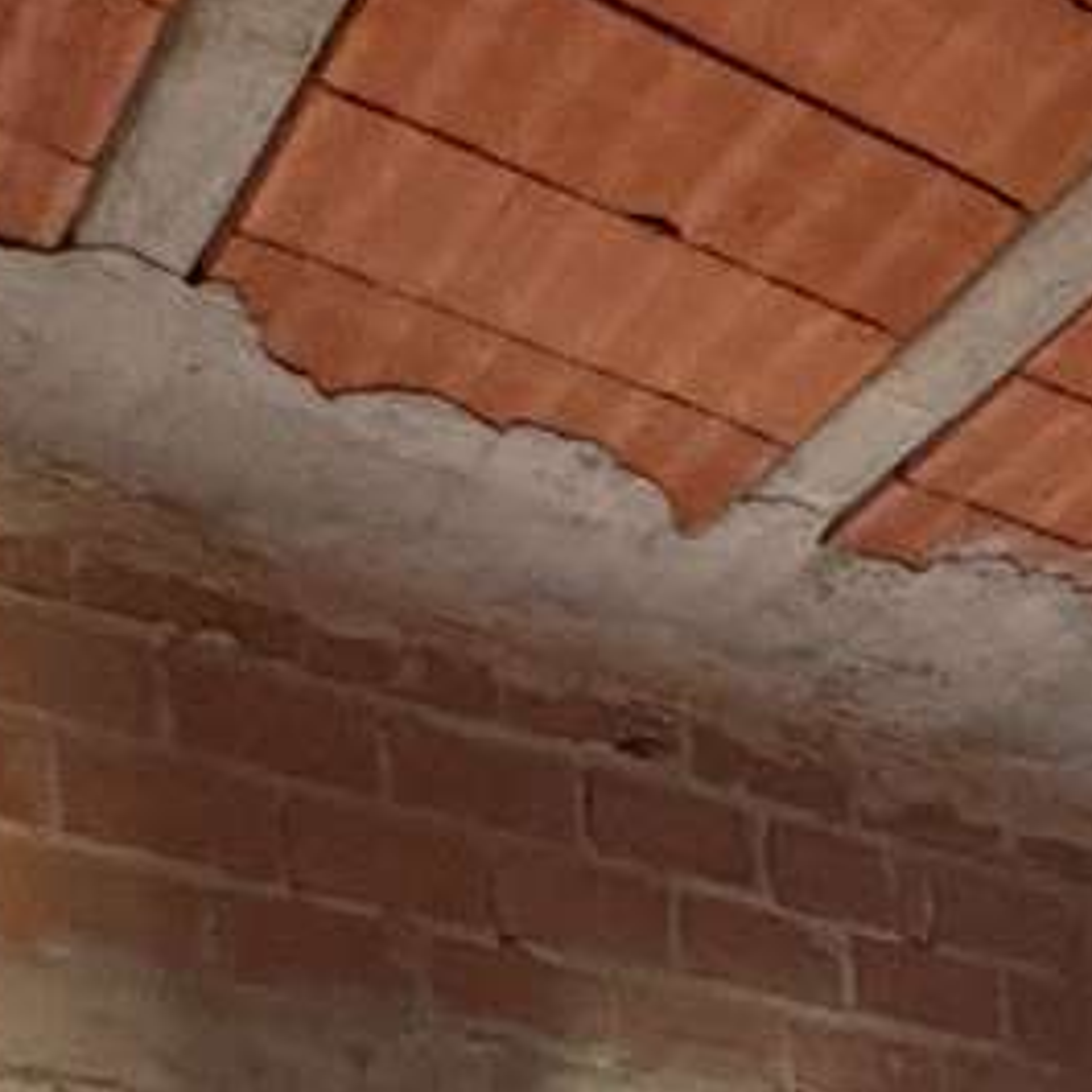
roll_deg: +1.6
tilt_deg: -6.1
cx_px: 1380
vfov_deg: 17.7
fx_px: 2498
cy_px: 2165
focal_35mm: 70
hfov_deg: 22.3
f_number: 2.2
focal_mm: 2.22
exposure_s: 1/60
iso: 640
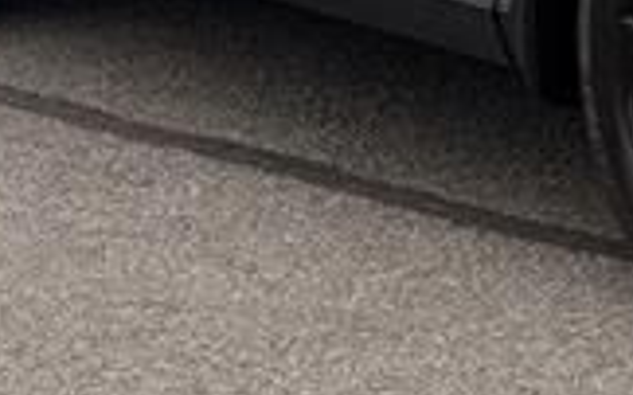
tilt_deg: +2.3
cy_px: -258
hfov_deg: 10.2
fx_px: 3465
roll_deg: -4.0
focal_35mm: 201
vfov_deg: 6.4
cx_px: 883
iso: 64
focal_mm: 6.76
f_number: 1.78
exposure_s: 1/1264
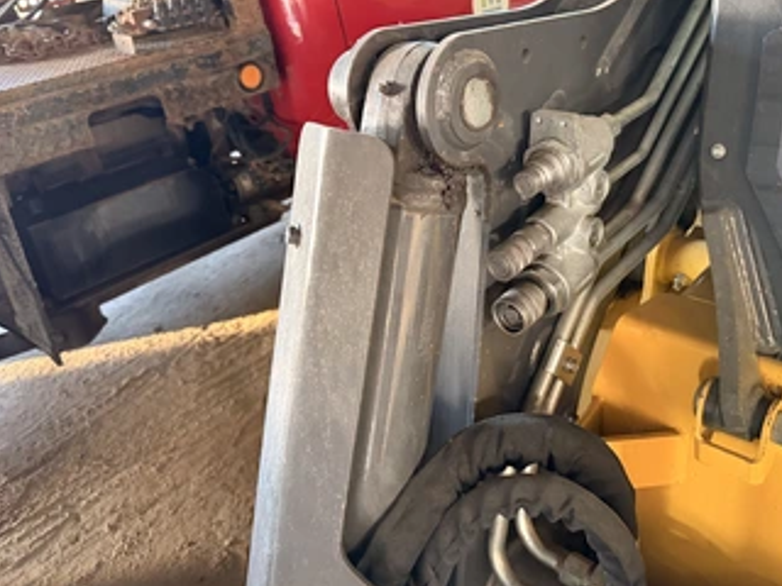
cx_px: 464
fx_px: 678
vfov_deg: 46.4
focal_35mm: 30
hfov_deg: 59.5
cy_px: 225
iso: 800
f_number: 1.78
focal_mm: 6.76
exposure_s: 1/60
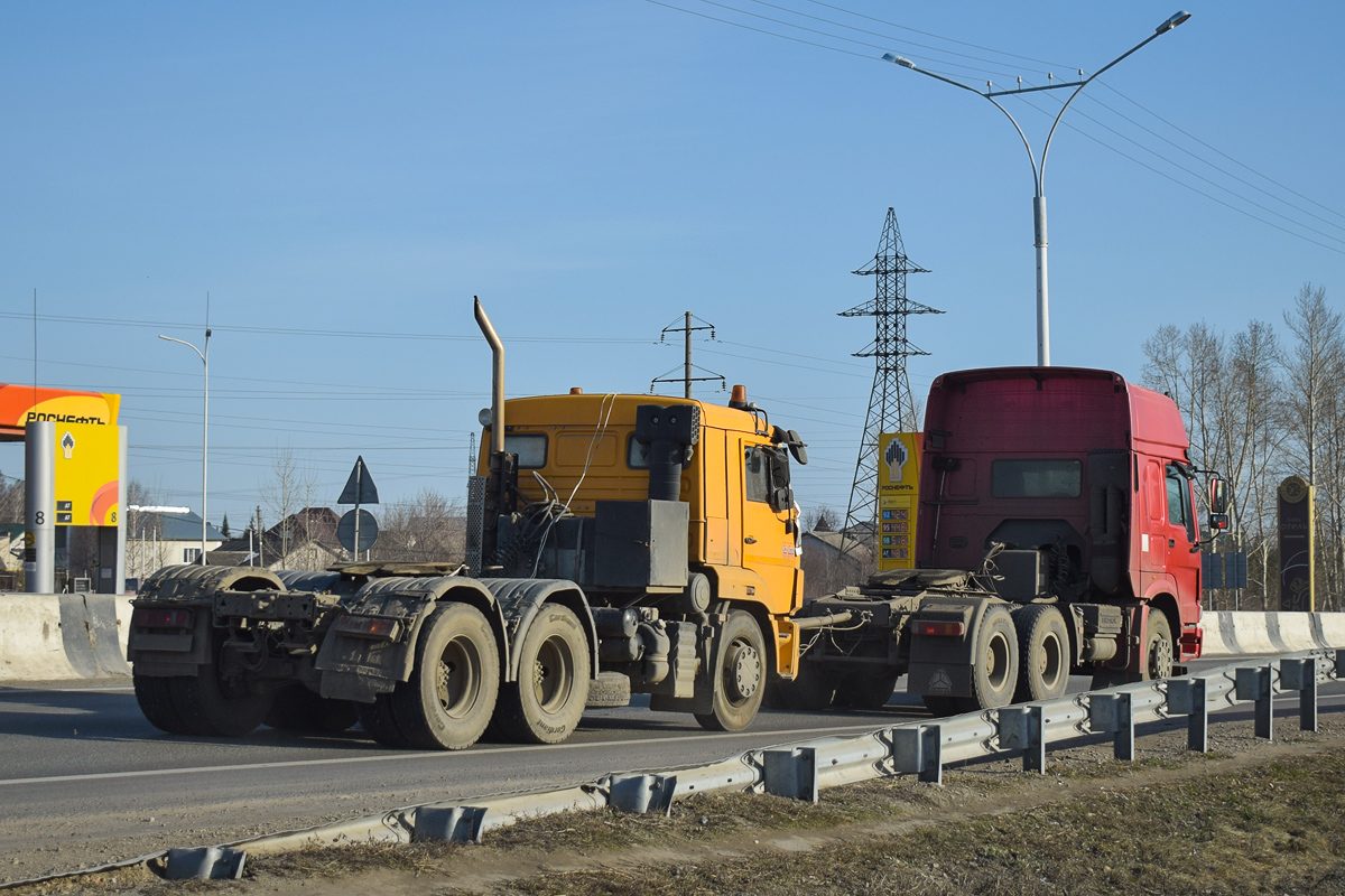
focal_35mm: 57
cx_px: 672
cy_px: 448
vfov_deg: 23.8
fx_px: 2129
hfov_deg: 35.1
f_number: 5
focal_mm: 38
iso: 100
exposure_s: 1/1000
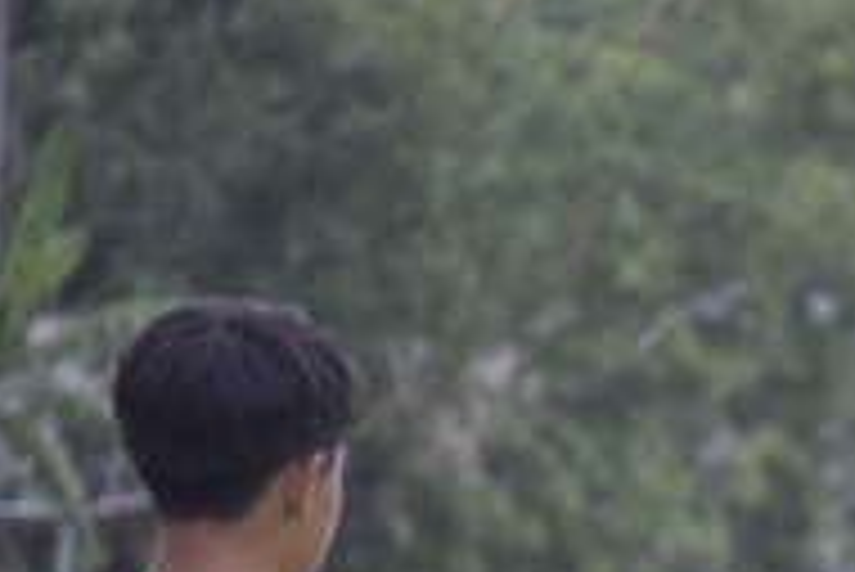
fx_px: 15282
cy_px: 865
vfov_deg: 2.1
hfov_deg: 3.2
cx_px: 1377
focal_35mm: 643
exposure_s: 1/250
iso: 400
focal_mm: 120
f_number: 4.8
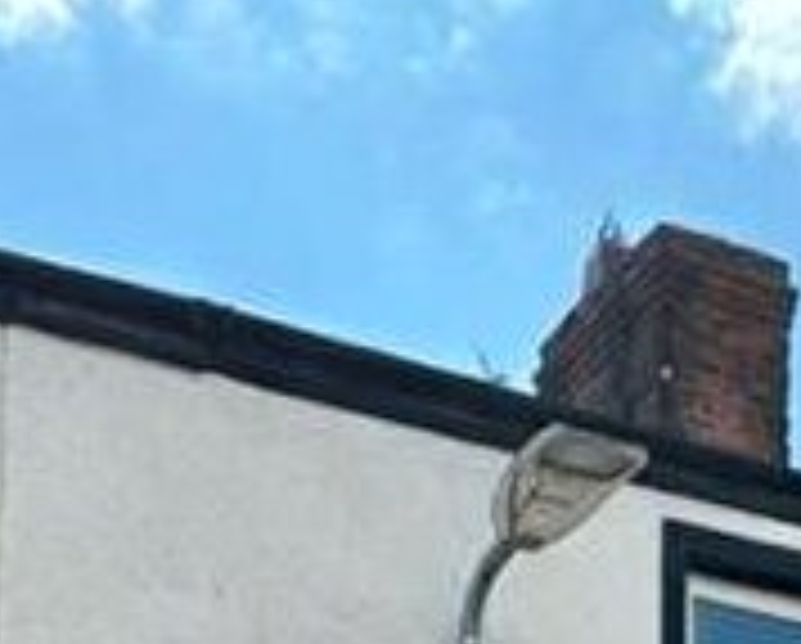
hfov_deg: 20.6
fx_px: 2185
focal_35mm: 92
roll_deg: -0.5
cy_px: 1110
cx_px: 603
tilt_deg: +10.5
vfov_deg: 14.9
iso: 80
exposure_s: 1/4762
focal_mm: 6.86
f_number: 1.78
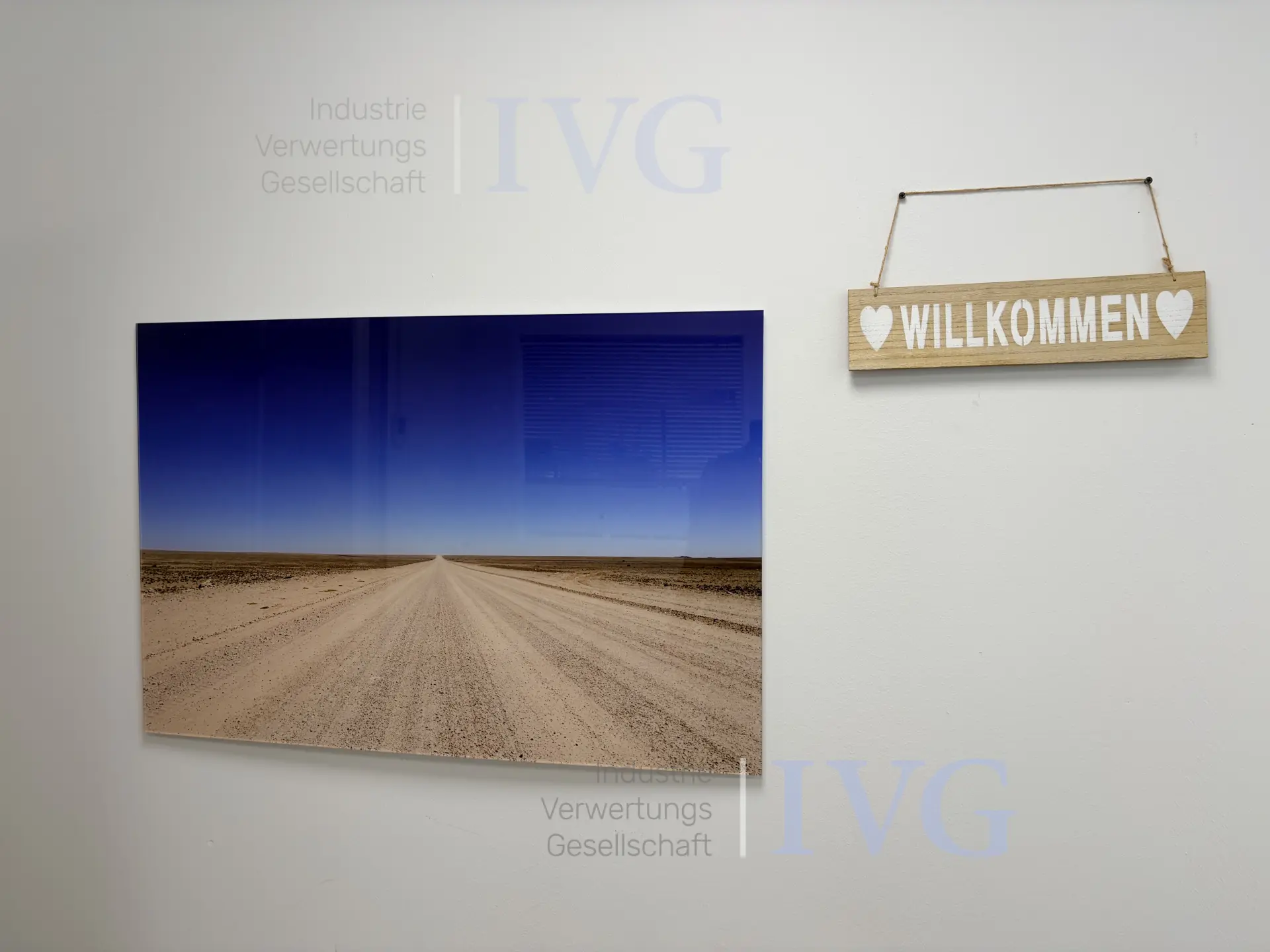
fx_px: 954
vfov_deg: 53.1
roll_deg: +1.4
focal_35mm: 26
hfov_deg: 67.3
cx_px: 635
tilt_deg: -3.7
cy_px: 476
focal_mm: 5.96
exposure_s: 1/100
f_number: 1.6
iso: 32
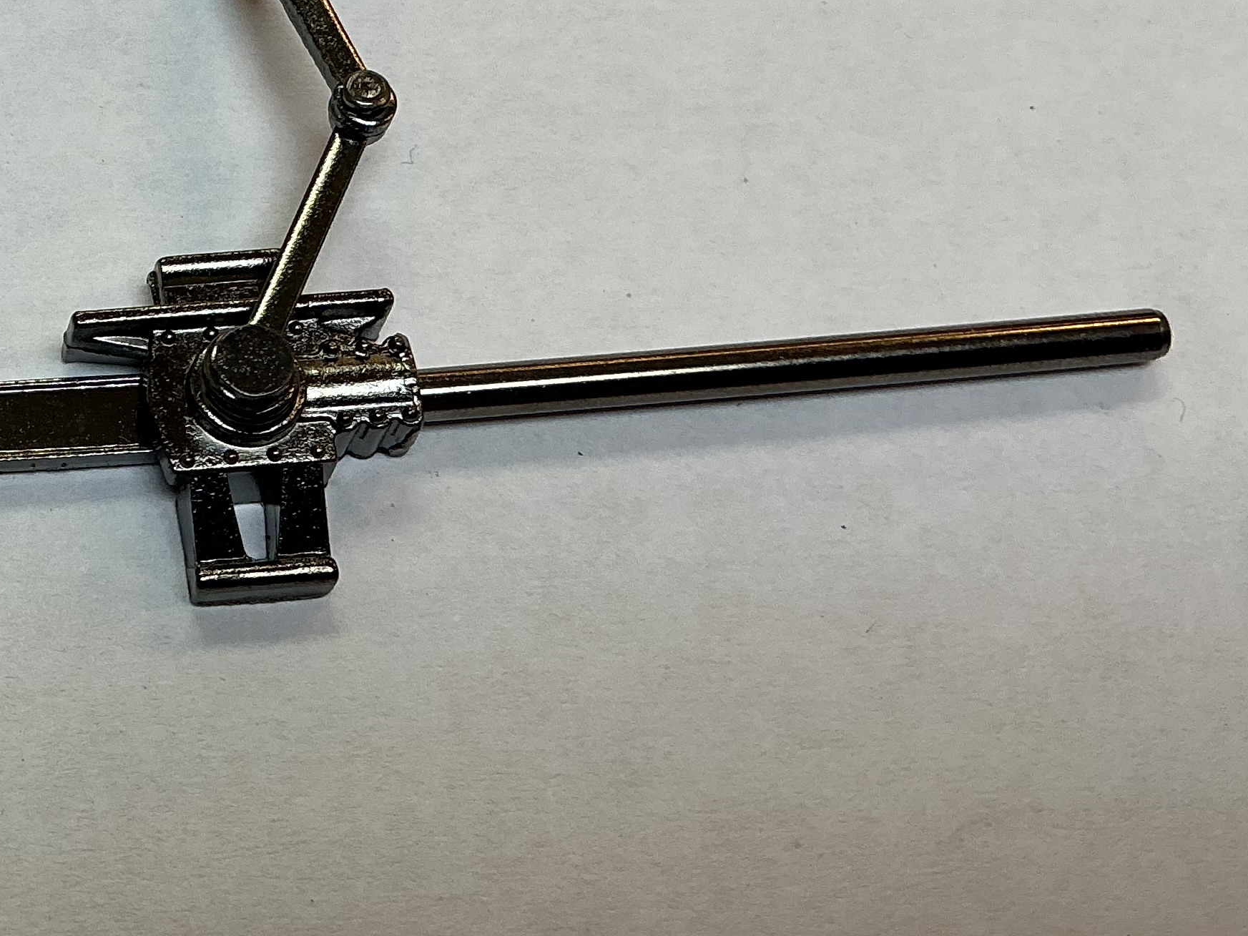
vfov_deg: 21.8
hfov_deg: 26.4
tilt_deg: -67.4
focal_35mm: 67
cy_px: 244
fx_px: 2416
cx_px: -160
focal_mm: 3
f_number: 1.8
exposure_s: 1/120
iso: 25
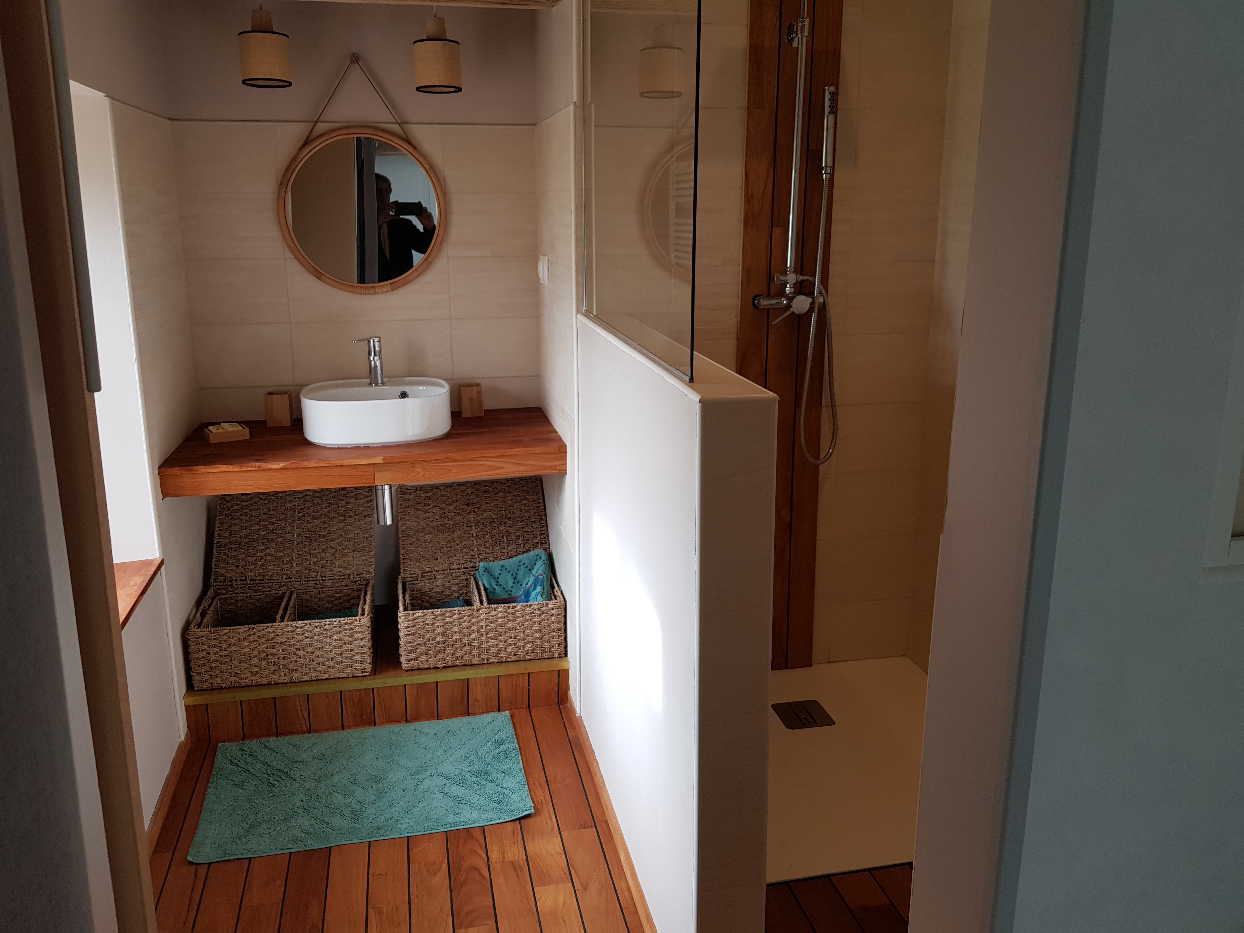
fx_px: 934
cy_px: 466
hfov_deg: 67.3
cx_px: 622
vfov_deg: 53.1
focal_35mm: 26
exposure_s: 1/50
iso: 64
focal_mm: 4.2
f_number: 1.7
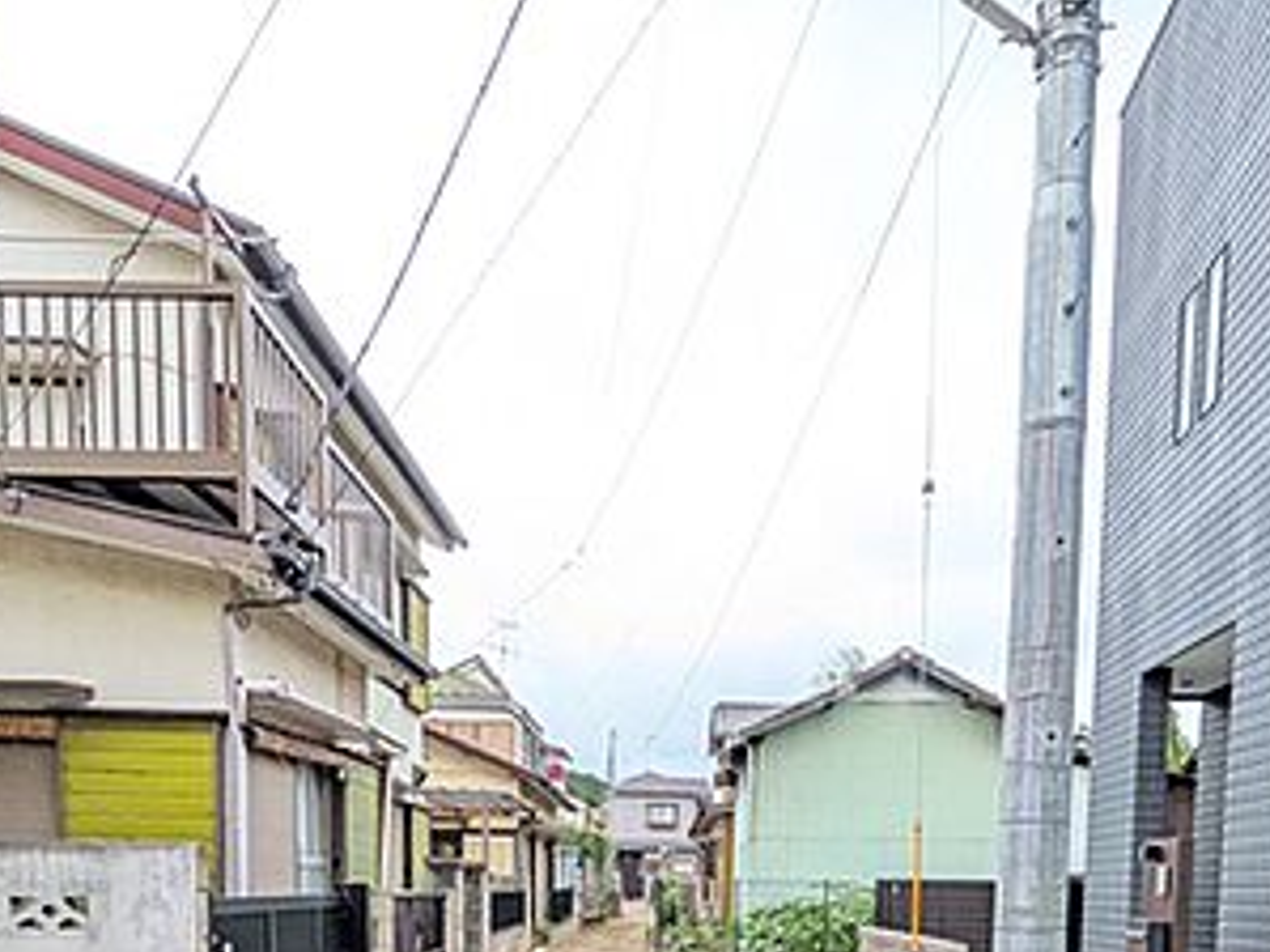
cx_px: 675
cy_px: 975
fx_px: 1064
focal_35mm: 29
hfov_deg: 61.6
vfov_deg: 41.2
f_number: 2.2
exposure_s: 1/566
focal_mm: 1.83
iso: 50
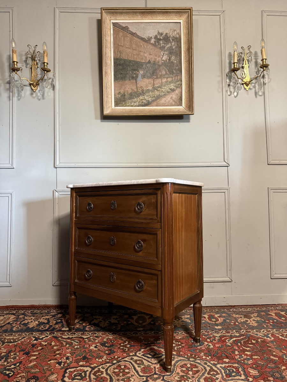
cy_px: 191
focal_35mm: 24
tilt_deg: +2.7
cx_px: 144
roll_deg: +0.3
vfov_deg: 71.6
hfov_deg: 56.8
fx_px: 265
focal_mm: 6.76
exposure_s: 1/52
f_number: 1.78
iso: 800
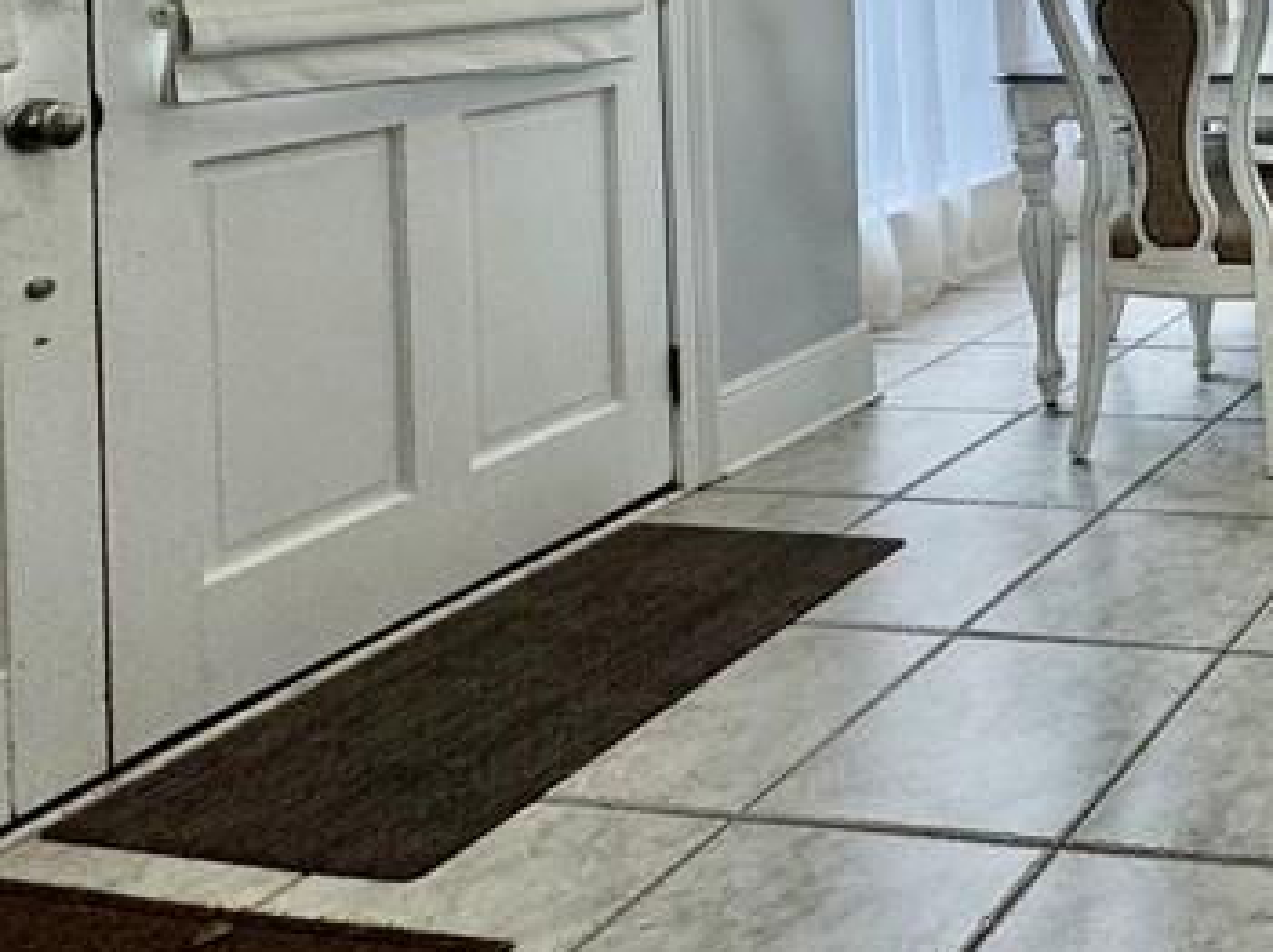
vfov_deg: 30.8
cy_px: -131
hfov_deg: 33.4
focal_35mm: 41
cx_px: 1659
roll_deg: +1.1
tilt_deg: -0.7
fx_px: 1507
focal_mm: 2.22
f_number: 2.2
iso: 125
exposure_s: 1/120
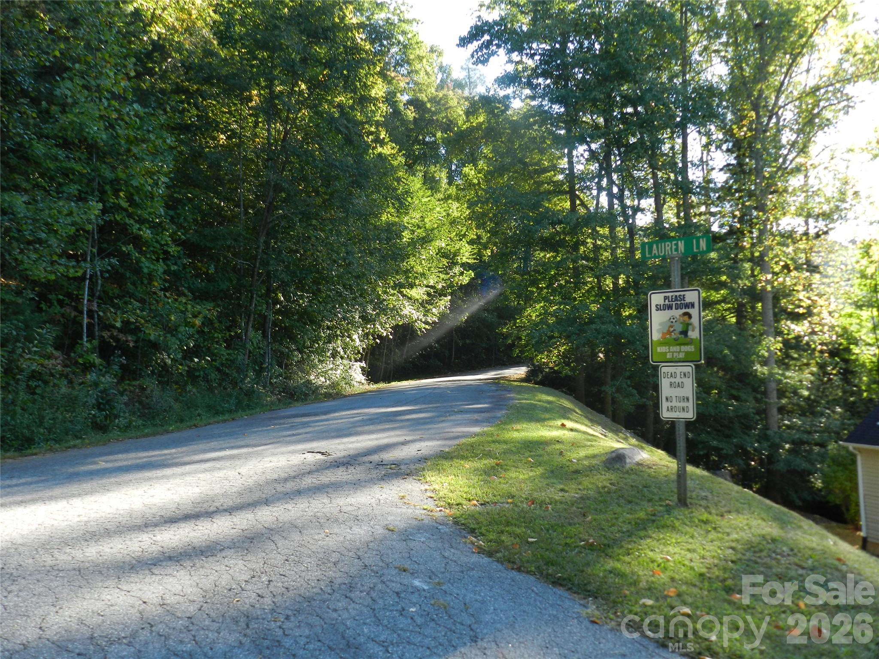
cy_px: 330
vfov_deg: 44.2
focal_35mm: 32
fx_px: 813
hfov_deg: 56.8
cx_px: 440
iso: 160
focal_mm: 5.6
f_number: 3.7
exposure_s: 1/125
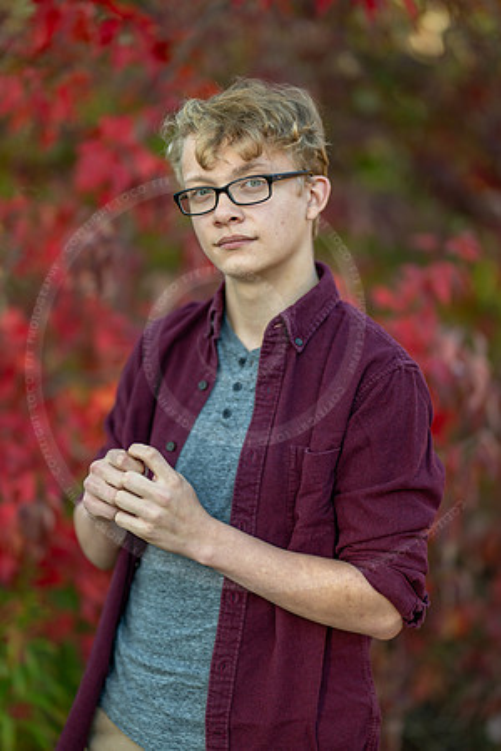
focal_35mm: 85
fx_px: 1774
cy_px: 376
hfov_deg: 16.1
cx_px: 250
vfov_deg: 23.9
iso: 125
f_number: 1.2
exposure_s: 1/1250
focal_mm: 85
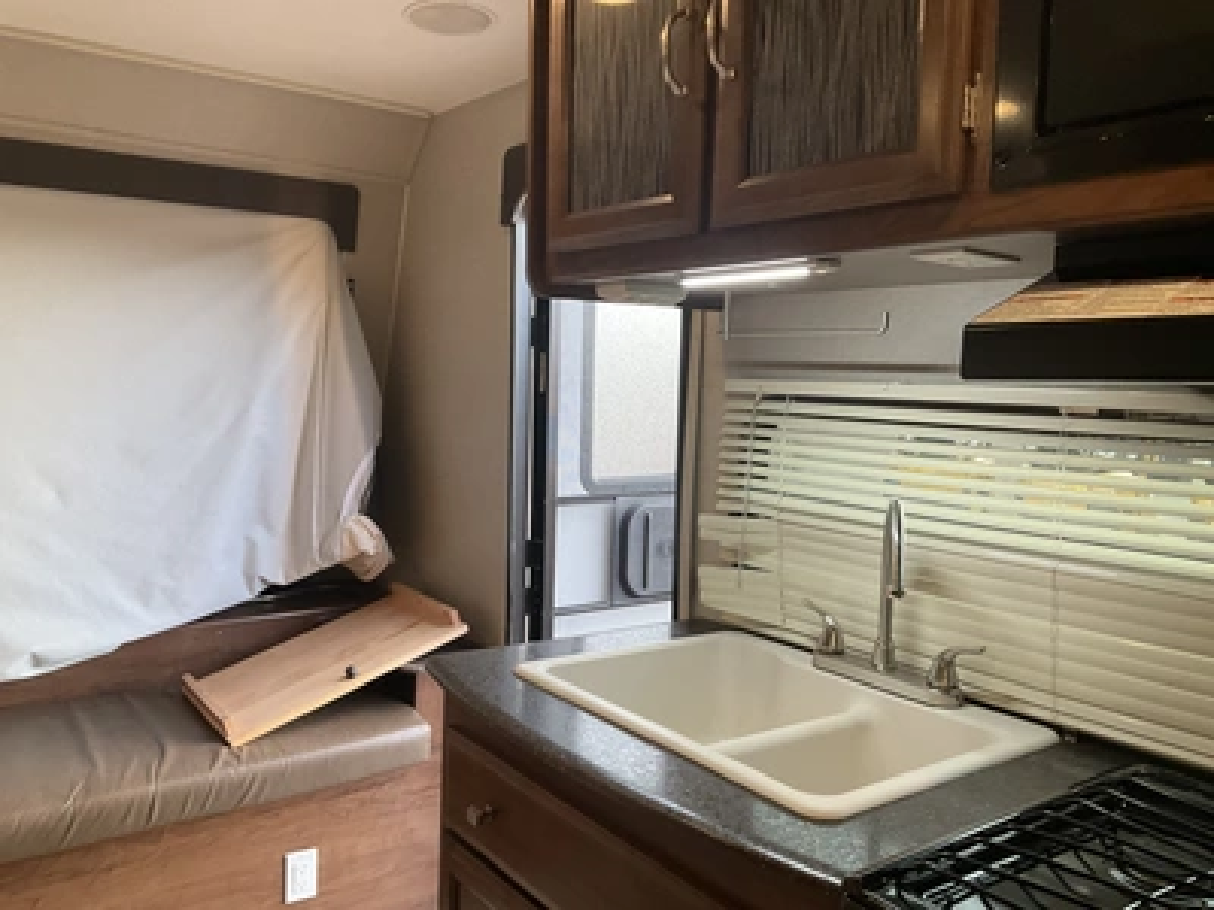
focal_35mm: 29
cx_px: 607
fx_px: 1017
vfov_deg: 48.2
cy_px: 455
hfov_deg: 61.7
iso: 125
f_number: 1.8
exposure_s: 1/60
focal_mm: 3
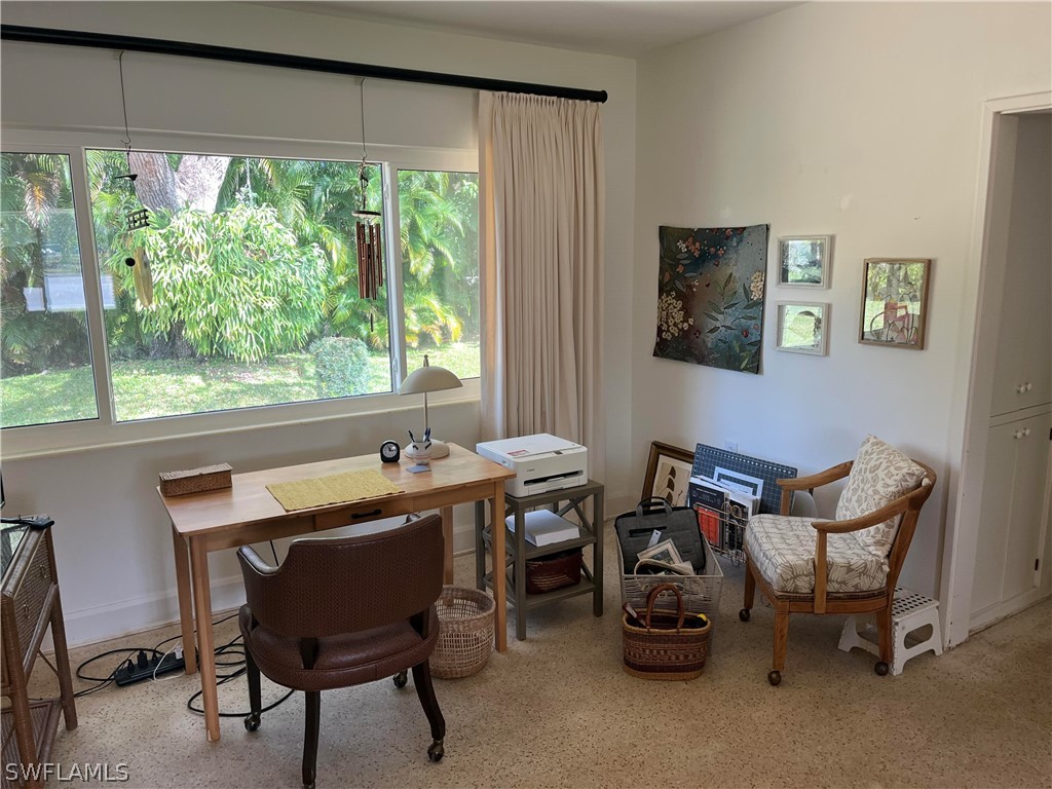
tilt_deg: -11.3
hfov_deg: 67.3
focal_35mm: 26
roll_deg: +0.9
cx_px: 526
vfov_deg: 53.1
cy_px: 394
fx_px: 790
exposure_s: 1/122
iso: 80
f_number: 1.6
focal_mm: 5.1
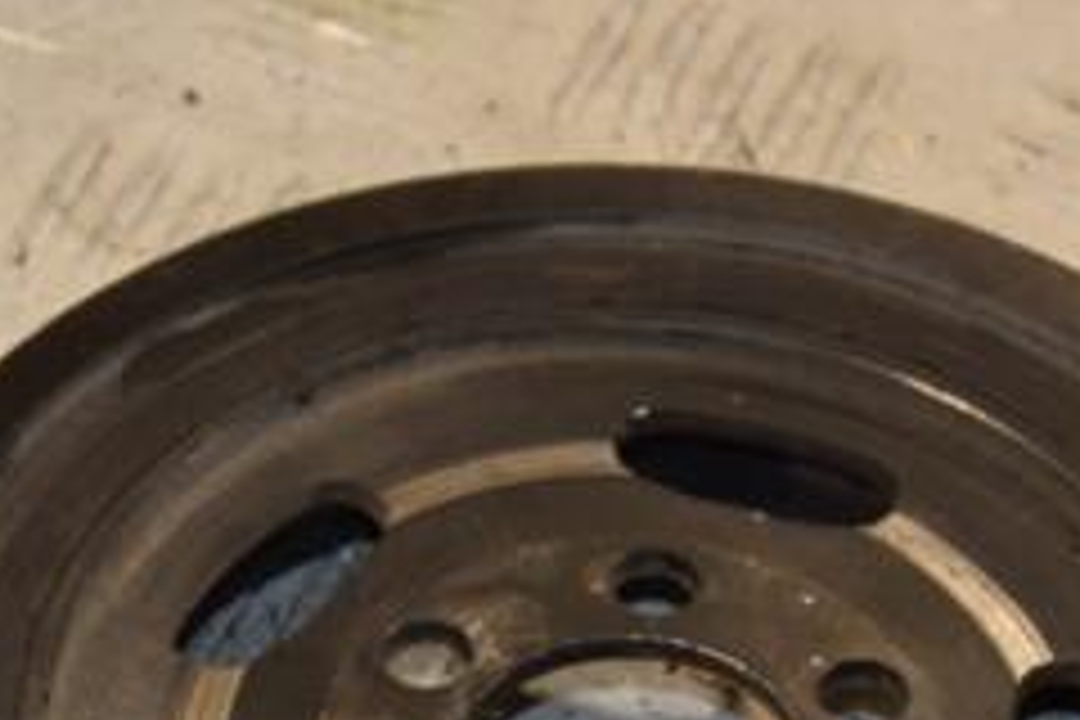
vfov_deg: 5.2
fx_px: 7889
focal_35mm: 263
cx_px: 536
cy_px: 891
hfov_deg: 7.8
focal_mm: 70
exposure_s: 1/200
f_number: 5.6
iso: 800
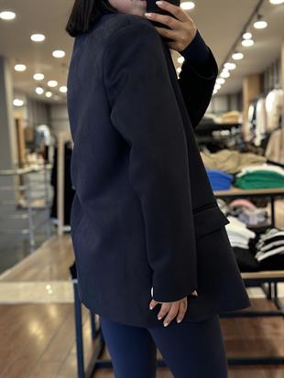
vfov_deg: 39.6
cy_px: 189
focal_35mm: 48
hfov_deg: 30.3
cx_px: 142
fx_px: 525
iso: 250
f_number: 1.78
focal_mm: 6.86
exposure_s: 1/60
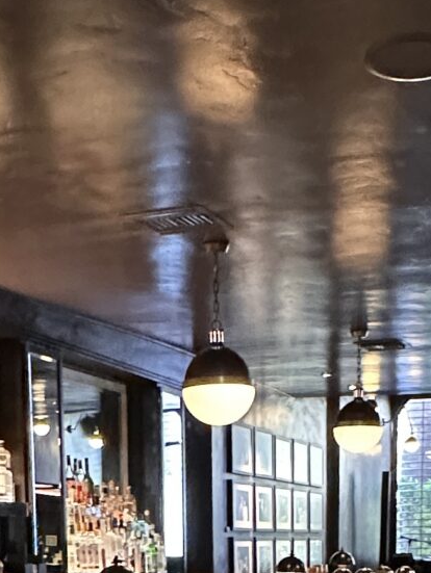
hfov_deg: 22.6
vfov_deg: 26.2
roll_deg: +0.4
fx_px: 1078
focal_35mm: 65
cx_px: 230
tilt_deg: -8.0
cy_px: 708
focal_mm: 2.22
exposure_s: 1/40
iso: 800
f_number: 2.2
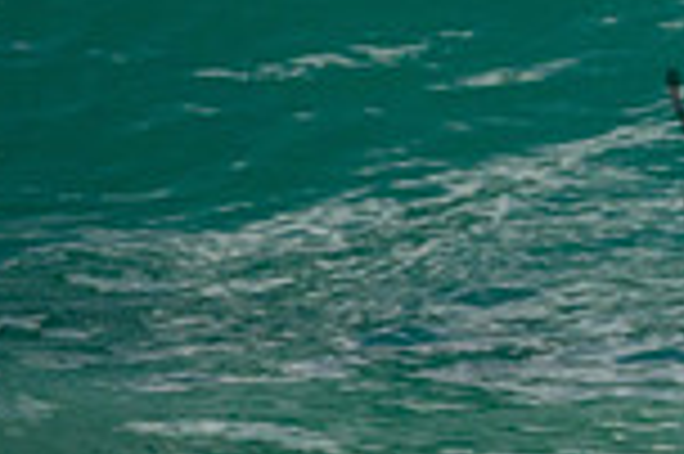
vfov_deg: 0.3
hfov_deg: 0.5
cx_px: 1405
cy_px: -80
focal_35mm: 4105
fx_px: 77910
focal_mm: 800
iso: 800
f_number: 11
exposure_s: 1/2000
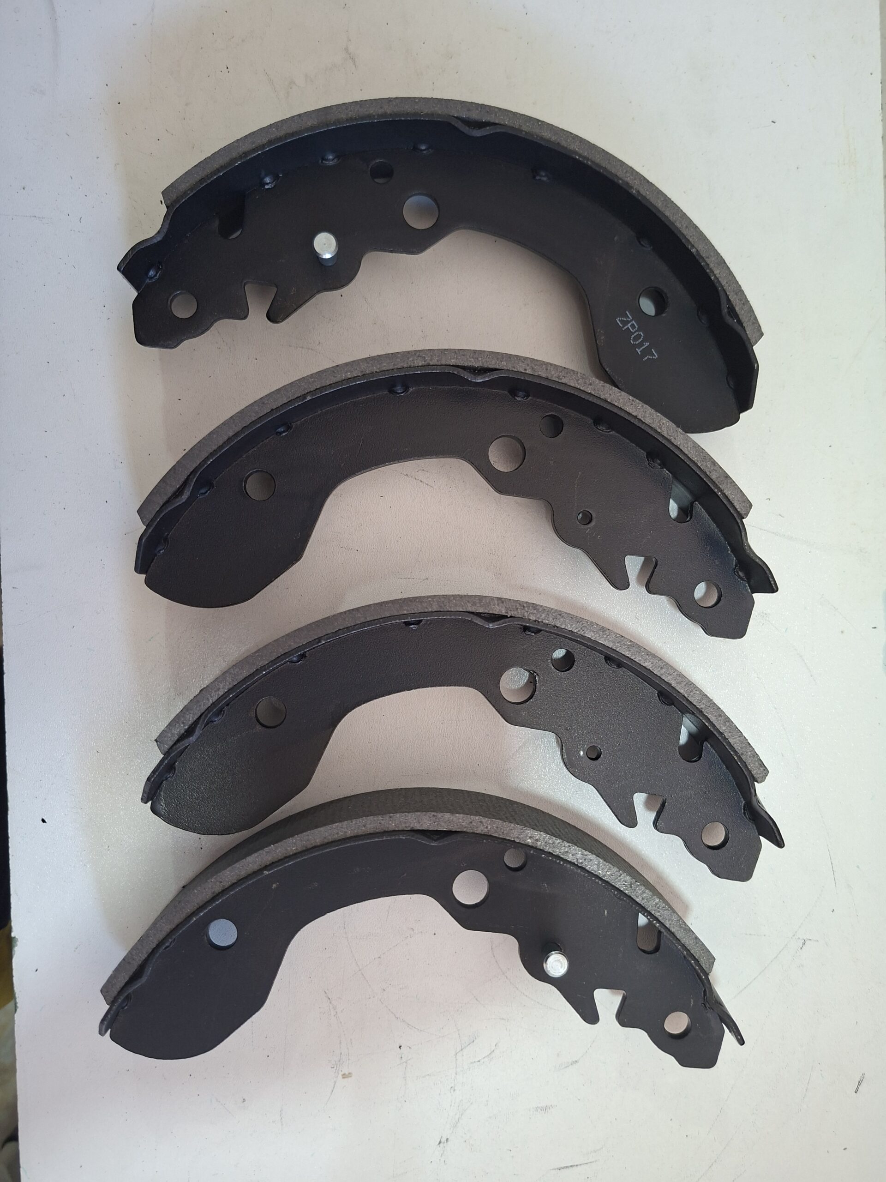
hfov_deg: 58.9
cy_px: 591
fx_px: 785
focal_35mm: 23
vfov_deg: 73.9
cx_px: 443
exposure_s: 1/40
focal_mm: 5.54
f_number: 1.8
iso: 320
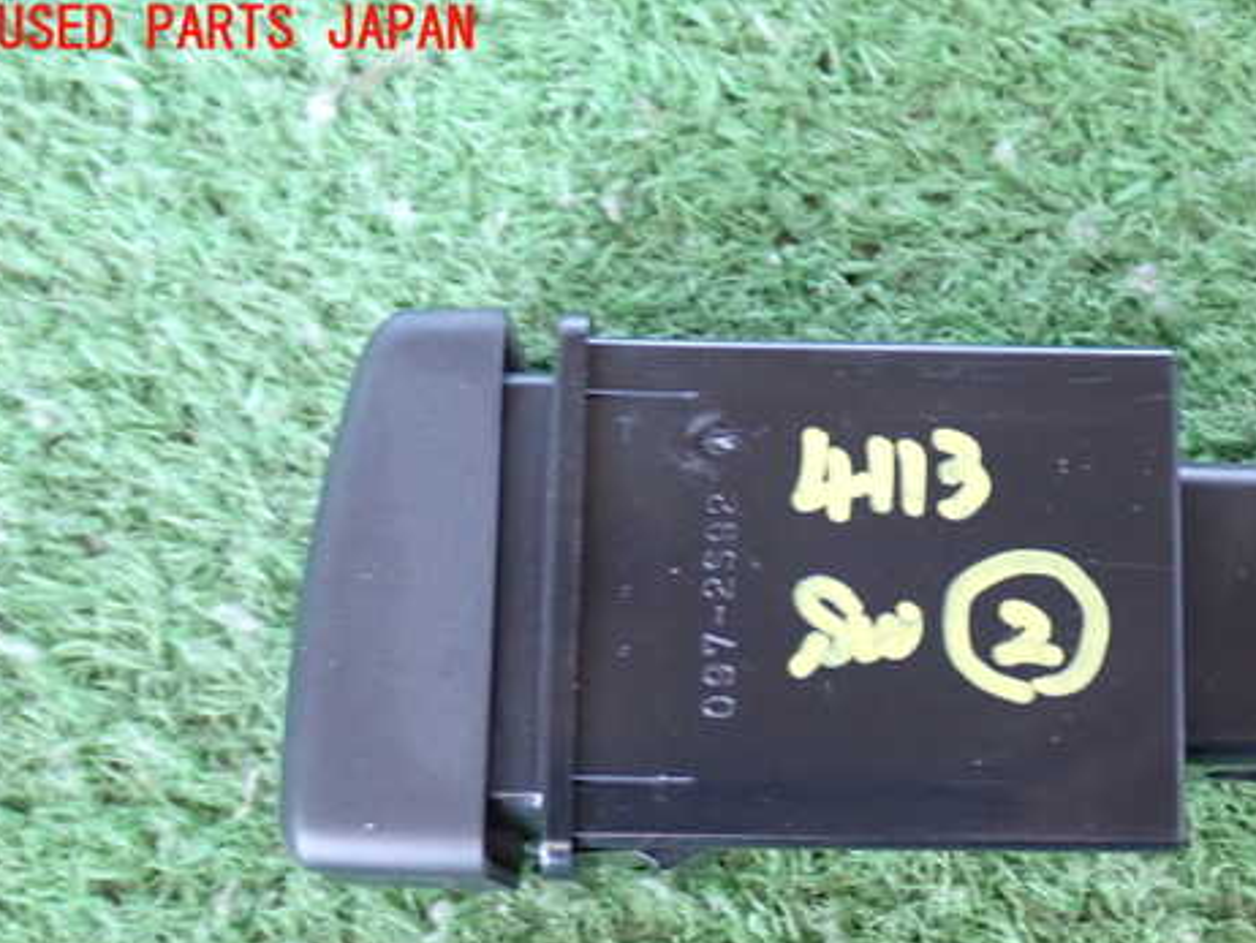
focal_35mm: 61
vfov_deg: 24.0
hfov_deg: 31.5
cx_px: 797
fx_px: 2214
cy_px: 609
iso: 800
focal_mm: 8.4
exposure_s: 1/25
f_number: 3.1
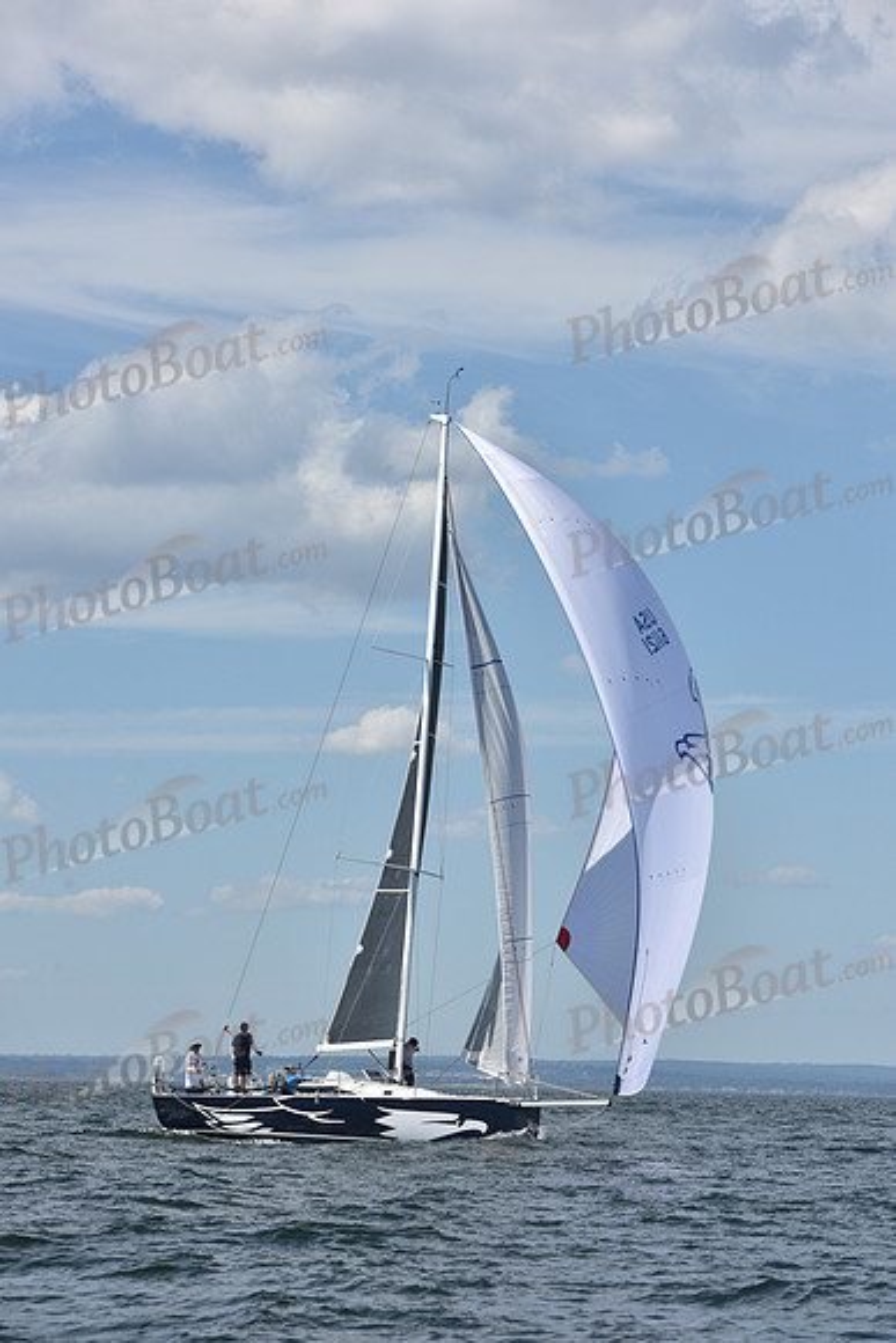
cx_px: 448
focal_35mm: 120
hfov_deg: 11.4
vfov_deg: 17.1
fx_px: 4477
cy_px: 672
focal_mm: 120
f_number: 10
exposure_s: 1/1250
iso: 320
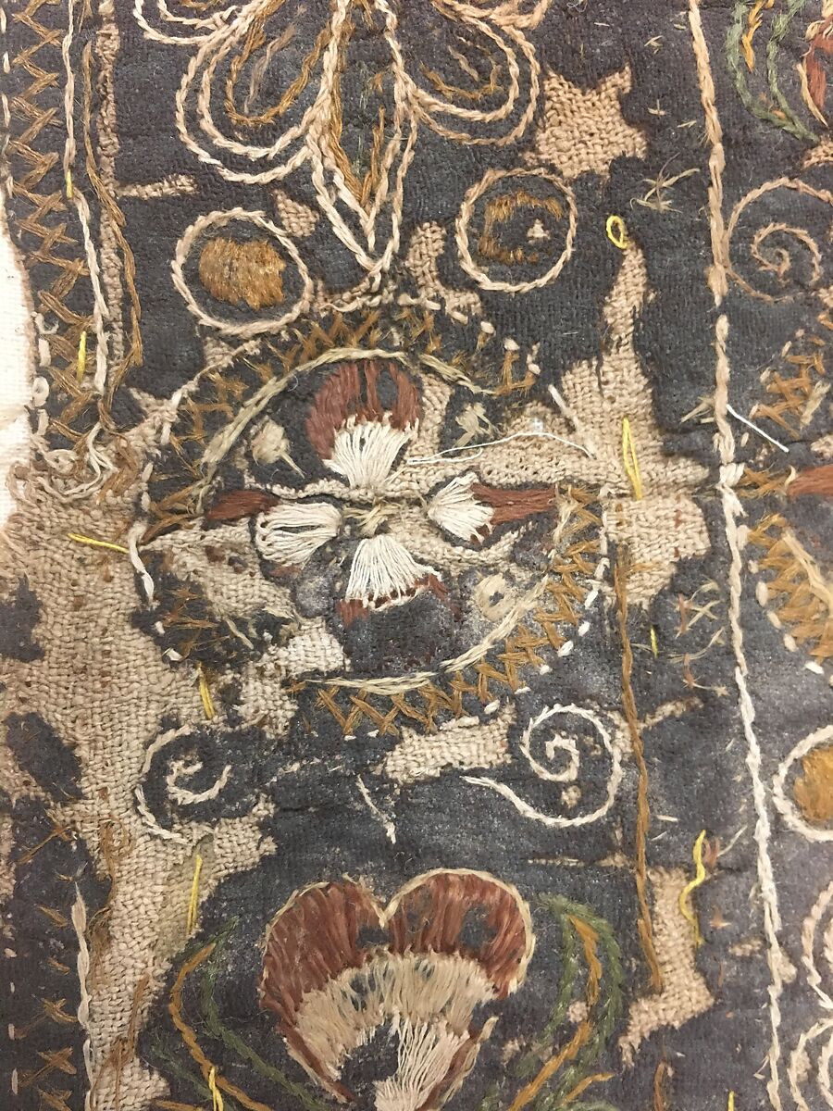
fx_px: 930
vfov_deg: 61.7
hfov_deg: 48.2
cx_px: 416
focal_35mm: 29
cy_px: 556
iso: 160
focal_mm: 4.15
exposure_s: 1/30
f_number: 2.2
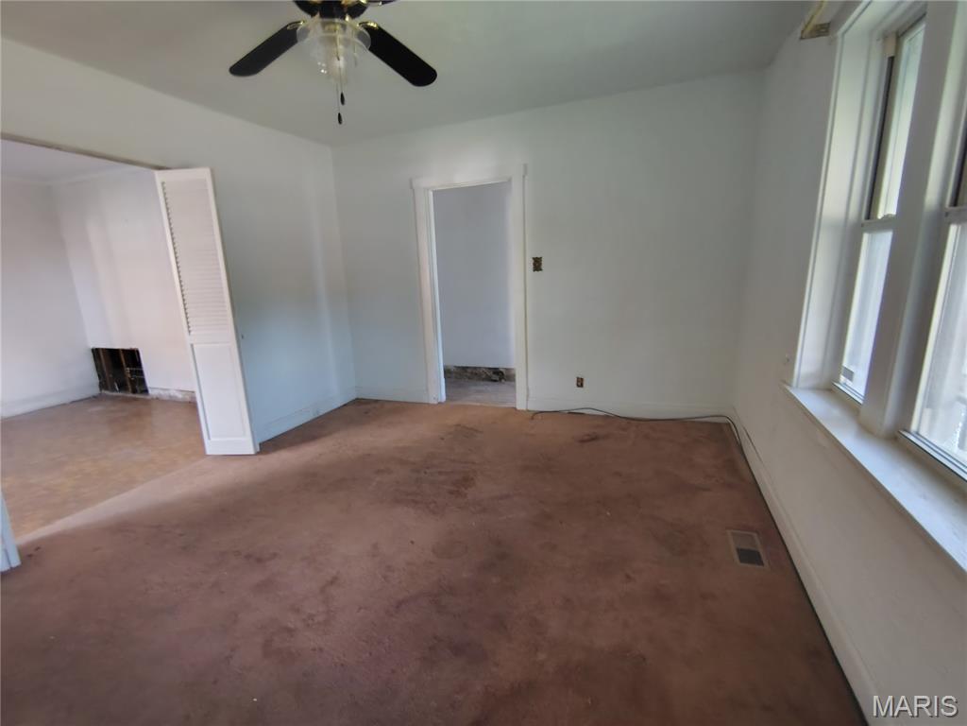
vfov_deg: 78.1
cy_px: 363
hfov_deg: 94.5
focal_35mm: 16
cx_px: 484
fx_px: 447
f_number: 2.2
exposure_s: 1/24
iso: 649
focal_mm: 2.13
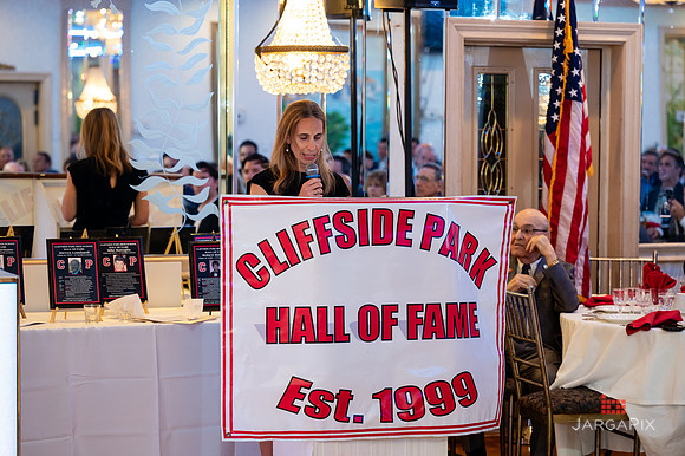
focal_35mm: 93
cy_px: 228
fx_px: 1761
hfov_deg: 22.0
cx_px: 342
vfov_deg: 14.8
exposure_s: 1/125
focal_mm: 91
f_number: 3.2
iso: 1250
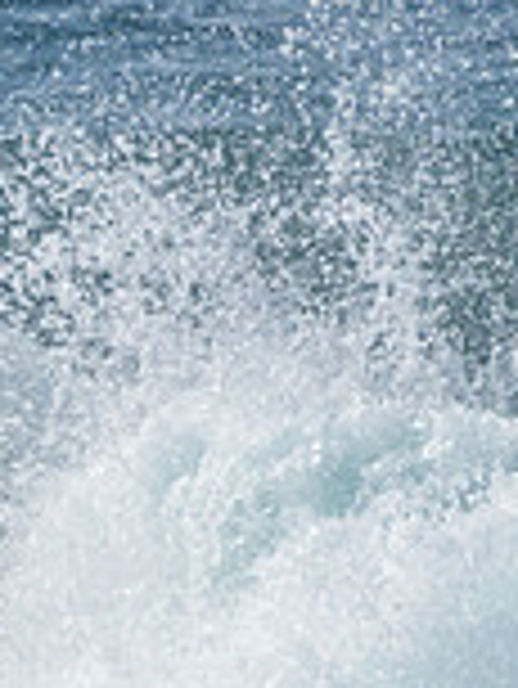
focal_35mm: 2910
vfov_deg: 0.7
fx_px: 57980
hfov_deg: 0.5
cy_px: 704
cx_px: -293
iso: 1400
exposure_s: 1/1600
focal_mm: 800
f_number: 11
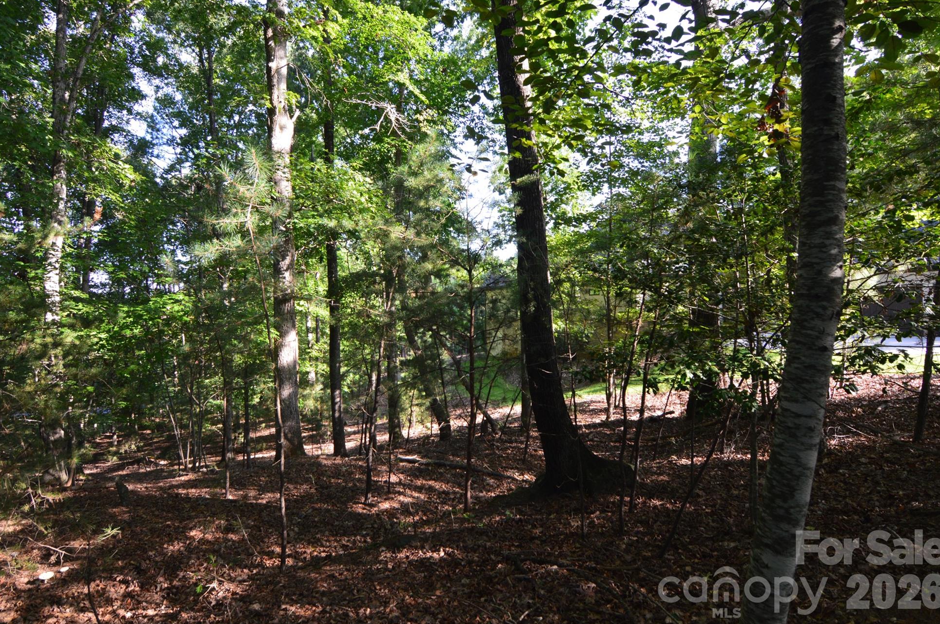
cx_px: 452
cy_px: 295
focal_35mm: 18
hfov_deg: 91.5
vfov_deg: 68.6
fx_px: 457
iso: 640
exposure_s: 1/60
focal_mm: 11
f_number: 8
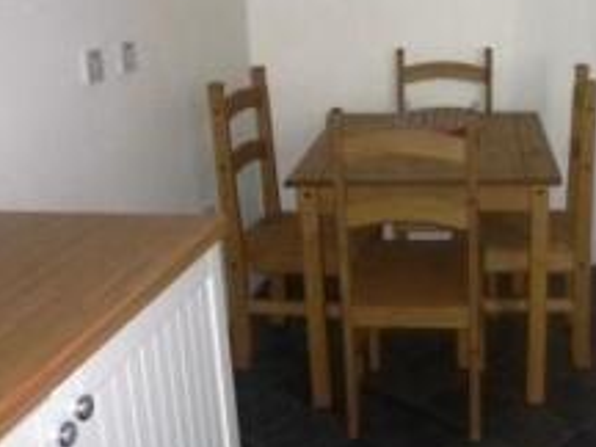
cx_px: 490
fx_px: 844
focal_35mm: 49
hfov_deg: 37.3
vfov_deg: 29.6
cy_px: 170
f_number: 3.1
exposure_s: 1/60
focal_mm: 4.5
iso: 400
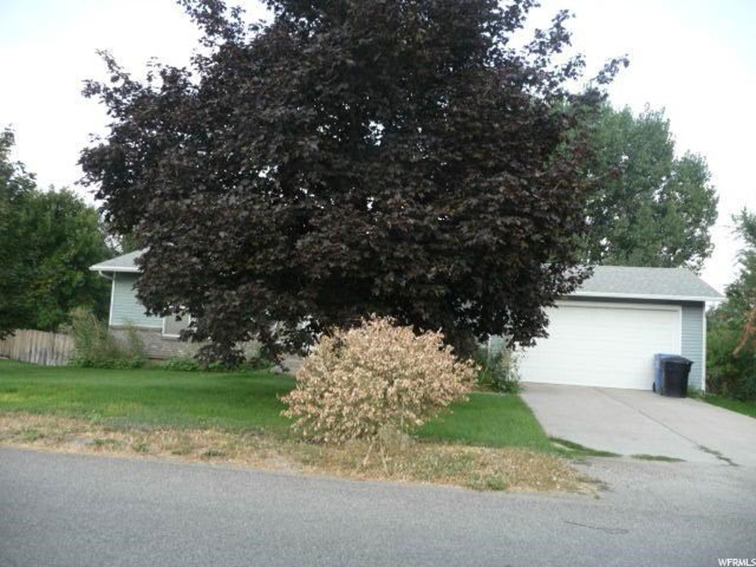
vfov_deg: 49.7
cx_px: 378
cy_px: 284
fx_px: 612
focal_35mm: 28
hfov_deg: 63.4
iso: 100
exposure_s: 1/100
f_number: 3.3
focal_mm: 4.7
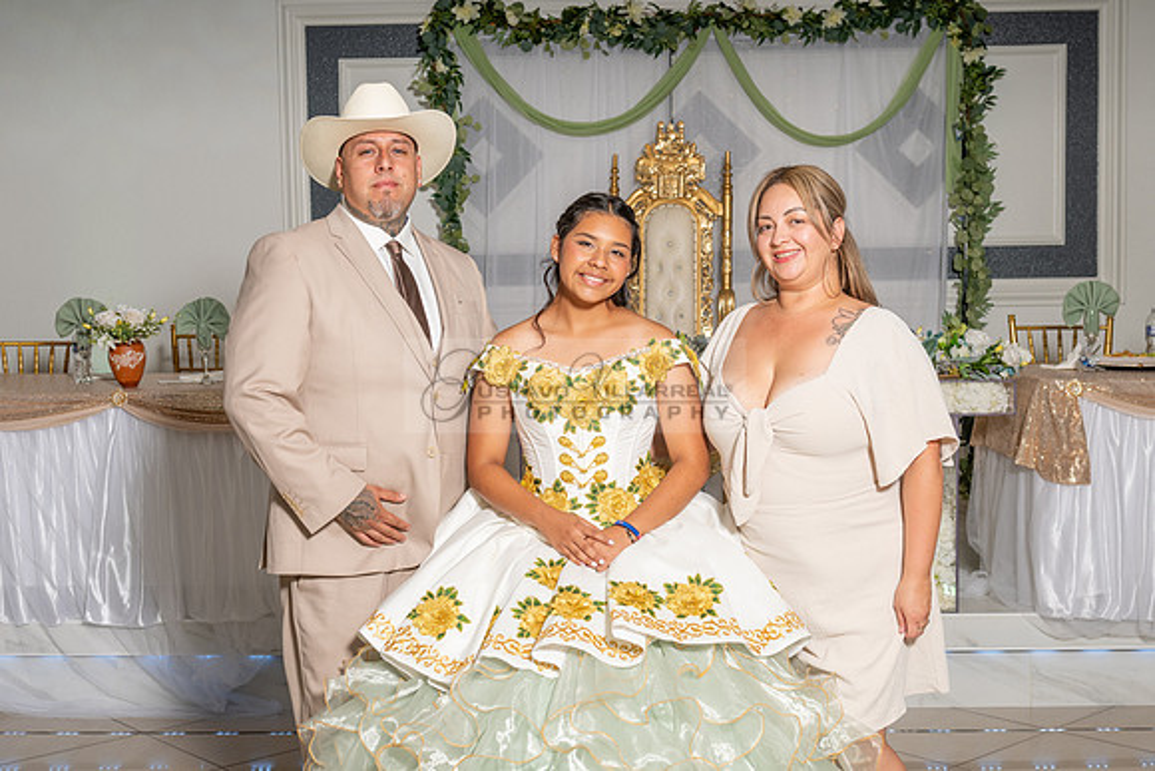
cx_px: 597
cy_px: 388
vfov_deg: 27.3
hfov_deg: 39.9
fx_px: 1589
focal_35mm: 50
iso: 200
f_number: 6.3
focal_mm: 45
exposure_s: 1/200
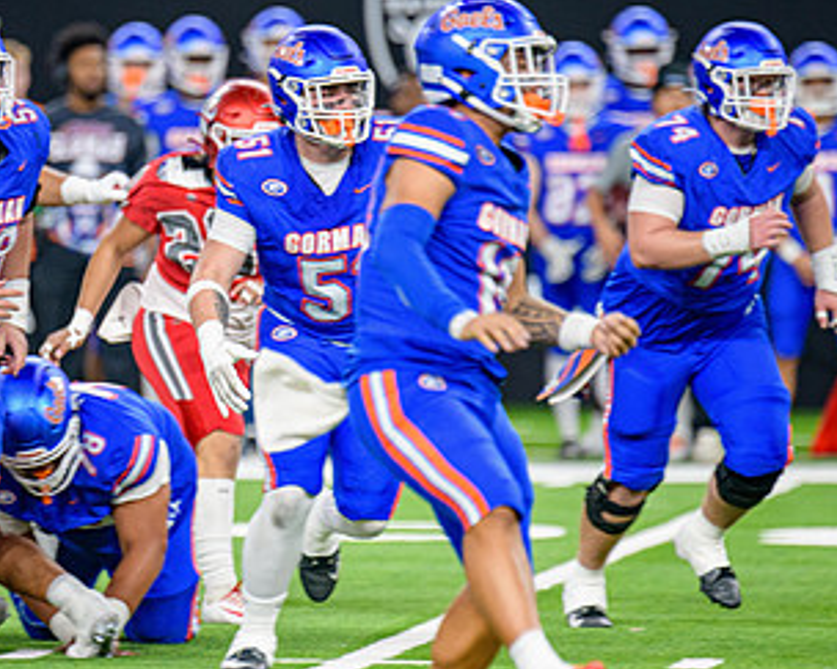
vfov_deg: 2.9
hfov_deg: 3.6
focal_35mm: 537
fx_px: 13298
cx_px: 256
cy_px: 420
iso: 1000
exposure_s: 1/400
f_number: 2.8
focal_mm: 300
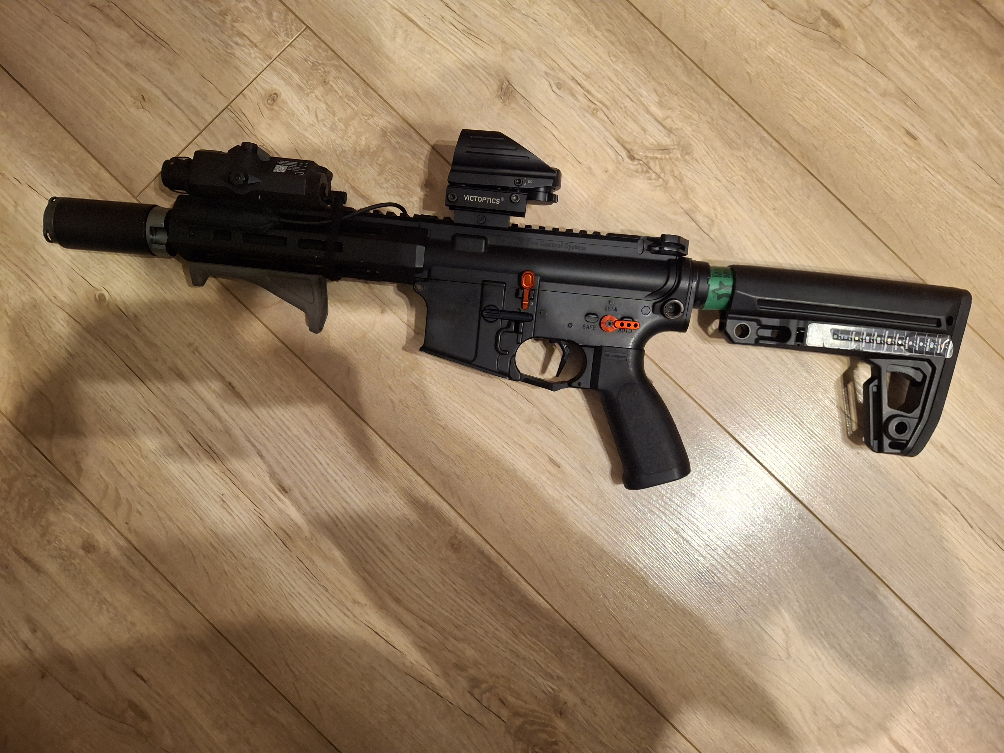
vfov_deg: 54.9
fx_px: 725
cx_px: 502
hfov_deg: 69.4
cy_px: 376
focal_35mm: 25
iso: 320
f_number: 1.8
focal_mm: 4.69
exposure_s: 1/33
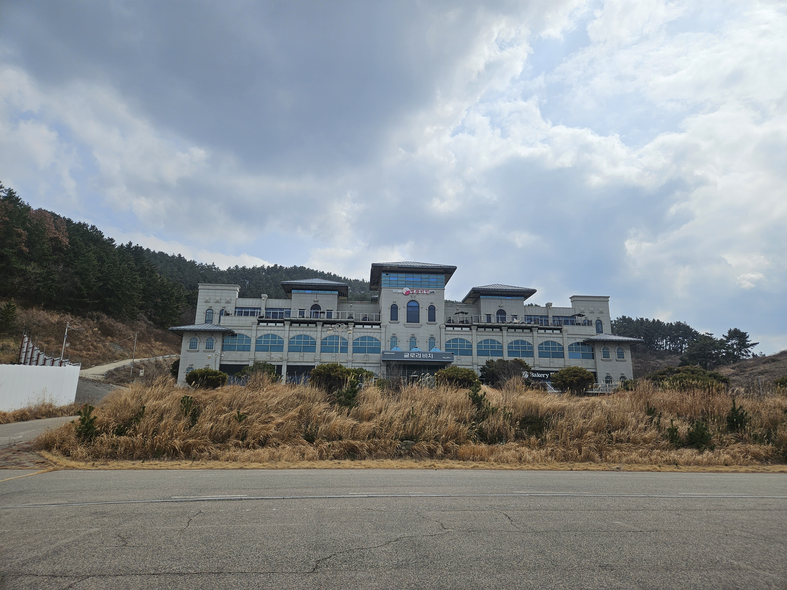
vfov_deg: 58.9
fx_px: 523
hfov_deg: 73.9
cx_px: 394
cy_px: 295
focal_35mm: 23
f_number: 1.8
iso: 25
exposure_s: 1/4542
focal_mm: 5.4
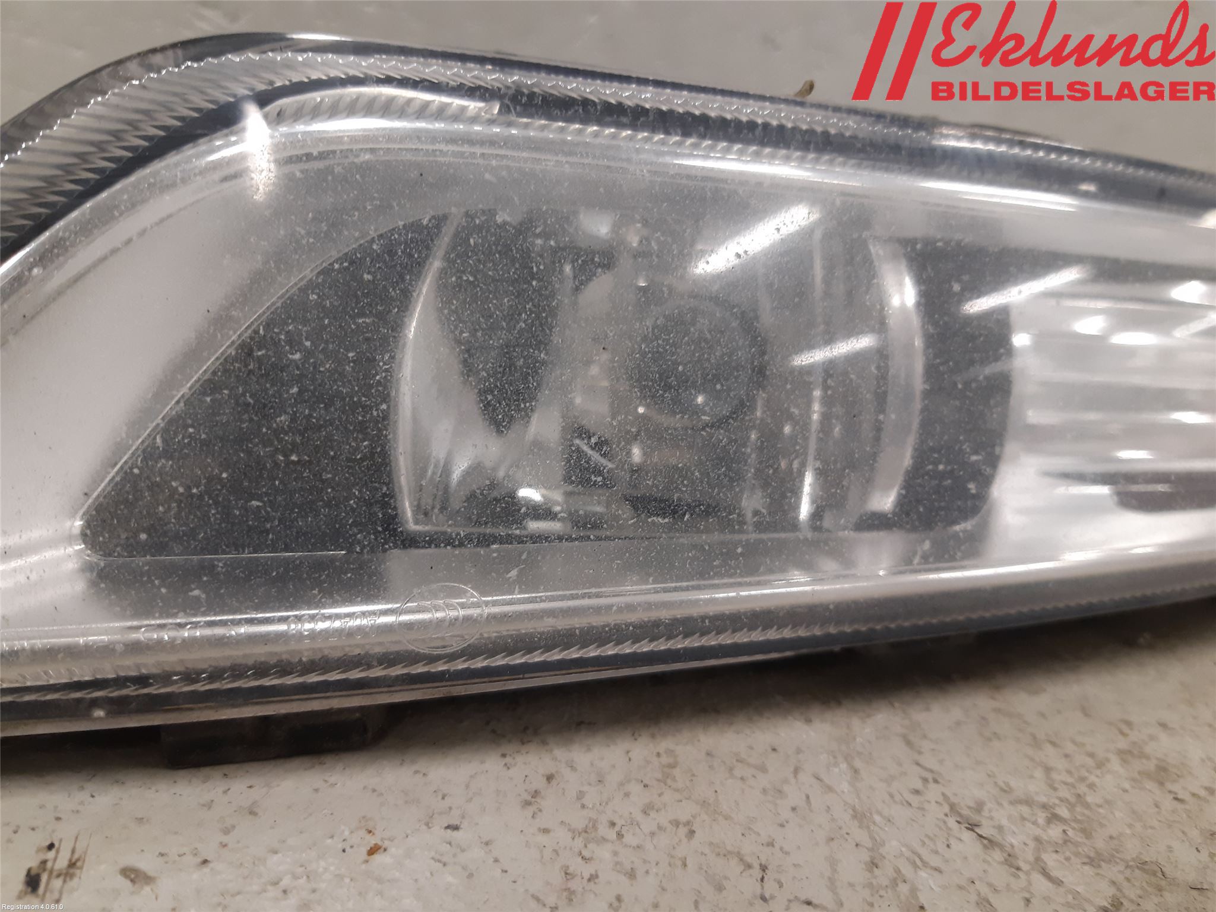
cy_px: 456
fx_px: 913
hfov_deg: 67.3
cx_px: 608
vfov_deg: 53.1
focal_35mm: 26
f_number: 1.7
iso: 160
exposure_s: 1/50
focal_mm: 3.93
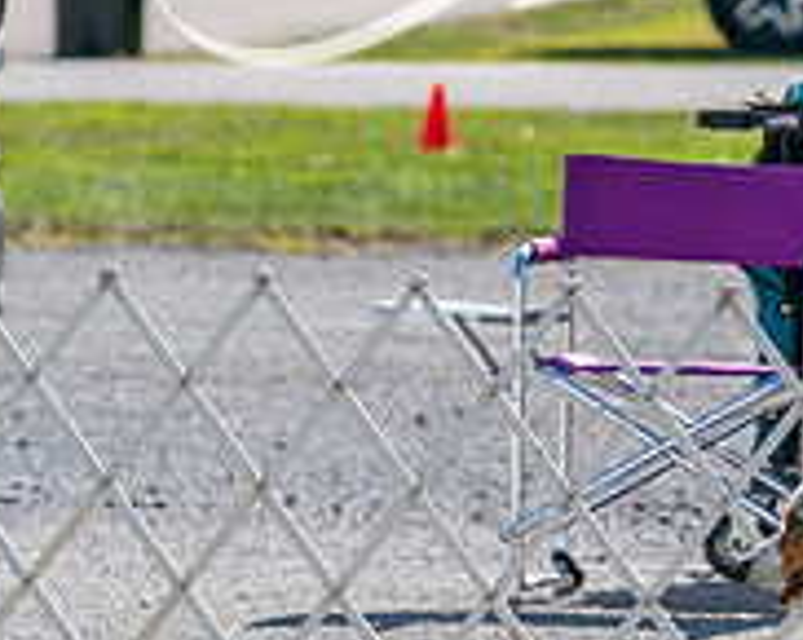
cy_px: 159
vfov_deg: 3.3
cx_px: 893
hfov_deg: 4.2
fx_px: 10938
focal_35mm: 461
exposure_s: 1/1250
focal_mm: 132
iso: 160
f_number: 4.5
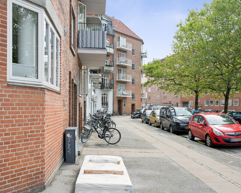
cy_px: 96
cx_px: 126
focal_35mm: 34
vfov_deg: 43.4
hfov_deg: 52.8
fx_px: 243
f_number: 6.3
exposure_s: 1/640
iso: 400
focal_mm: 30
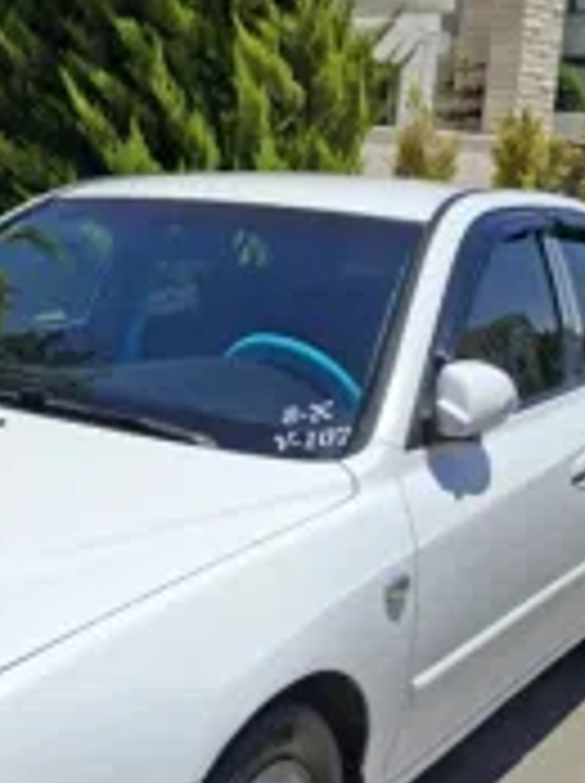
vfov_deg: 36.2
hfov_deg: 26.9
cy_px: 423
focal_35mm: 53
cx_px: 104
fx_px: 1197
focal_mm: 5.54
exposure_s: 1/4115
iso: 50
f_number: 1.8
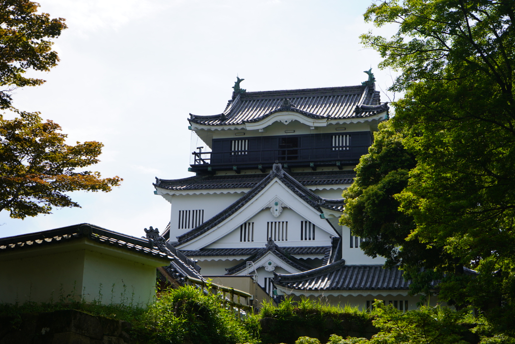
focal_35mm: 66
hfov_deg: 30.5
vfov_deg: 20.6
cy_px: 172
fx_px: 945
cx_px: 258
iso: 100
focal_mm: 66
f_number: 5.6
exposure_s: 1/640
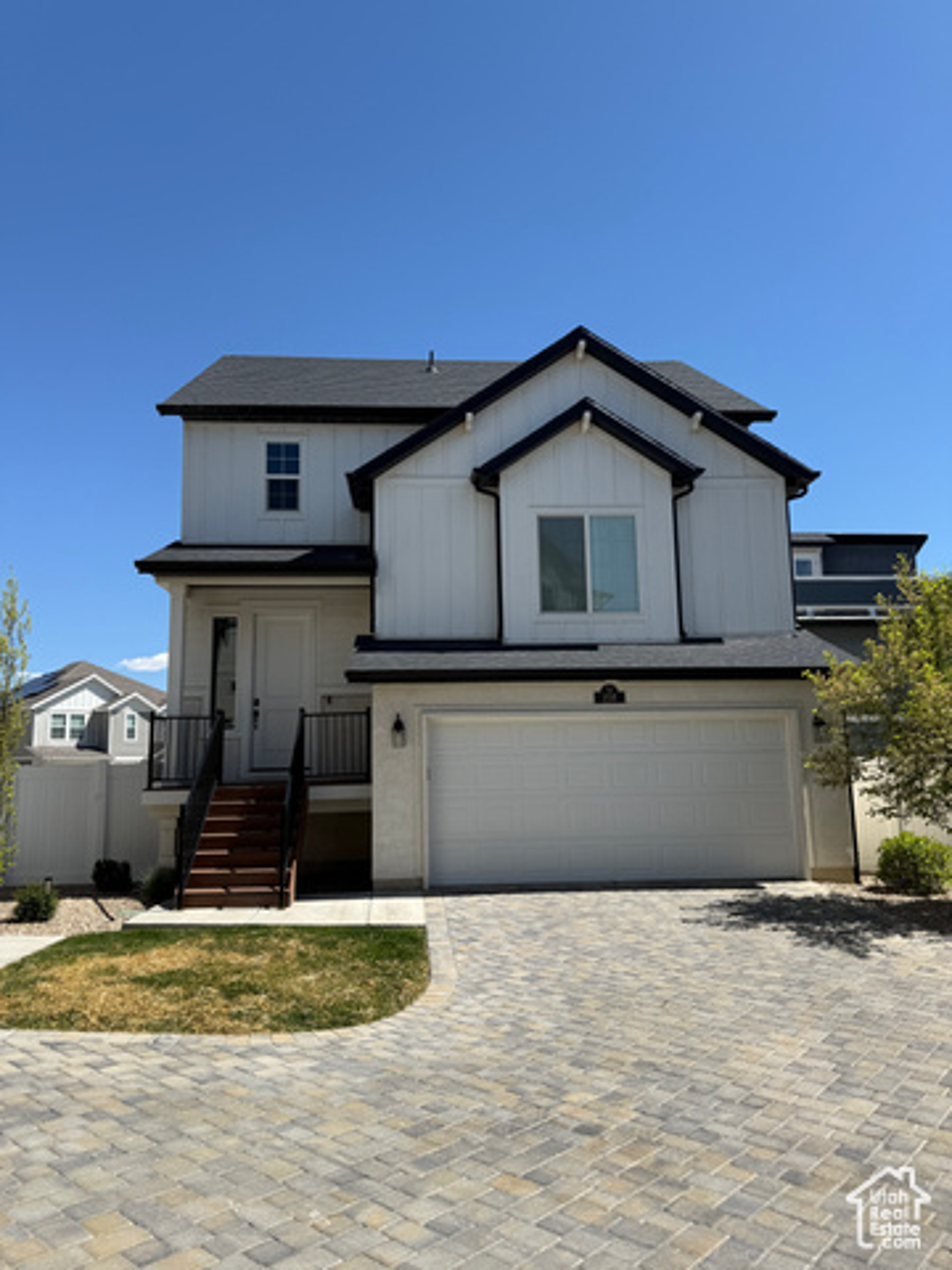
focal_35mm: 24
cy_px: 635
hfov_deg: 56.8
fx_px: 880
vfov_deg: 71.6
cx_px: 476
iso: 80
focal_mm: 6.76
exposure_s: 1/4975
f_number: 1.78
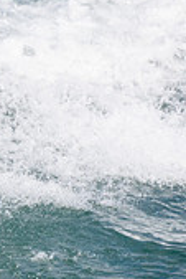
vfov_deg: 0.8
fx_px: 19914
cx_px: -258
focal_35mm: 2575
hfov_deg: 0.5
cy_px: 140
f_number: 5.6
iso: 360
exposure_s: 1/2000
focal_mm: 500
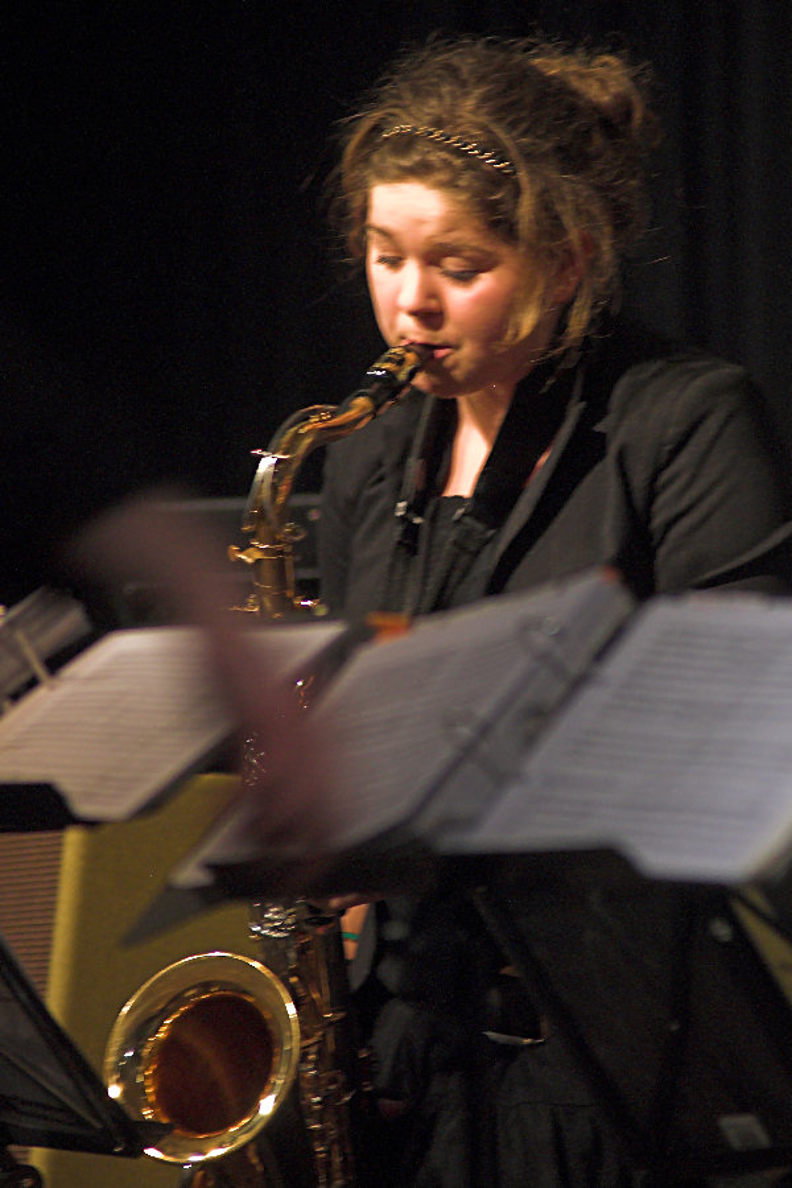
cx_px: 396
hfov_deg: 4.6
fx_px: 9899
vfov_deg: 6.9
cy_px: 594
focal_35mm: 300
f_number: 3.2
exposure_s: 1/45
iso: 1250
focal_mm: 200
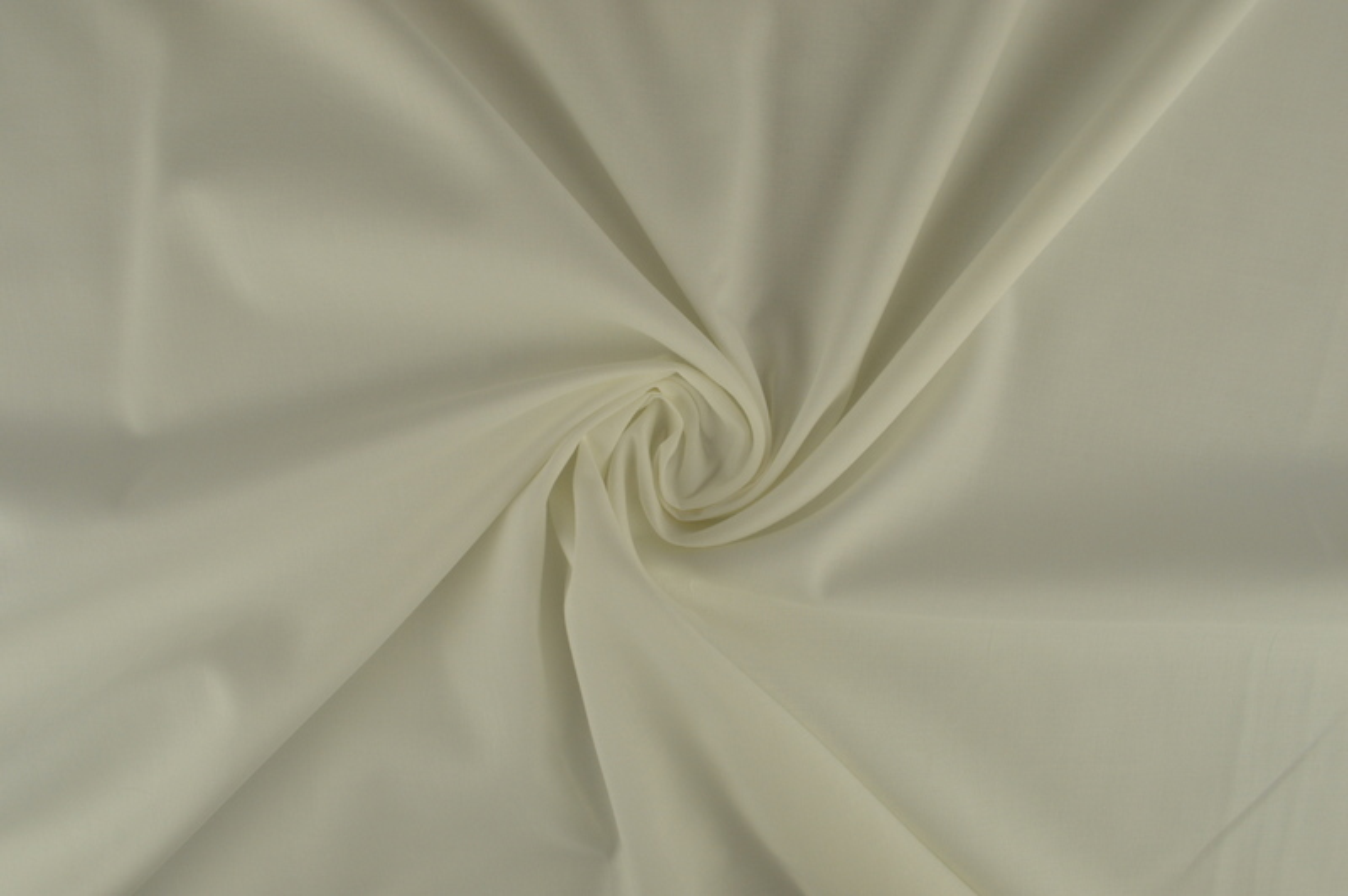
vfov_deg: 47.9
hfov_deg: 67.4
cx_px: 674
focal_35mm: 27
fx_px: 1010
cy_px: 448
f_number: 9
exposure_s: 1/250
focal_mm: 18
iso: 400
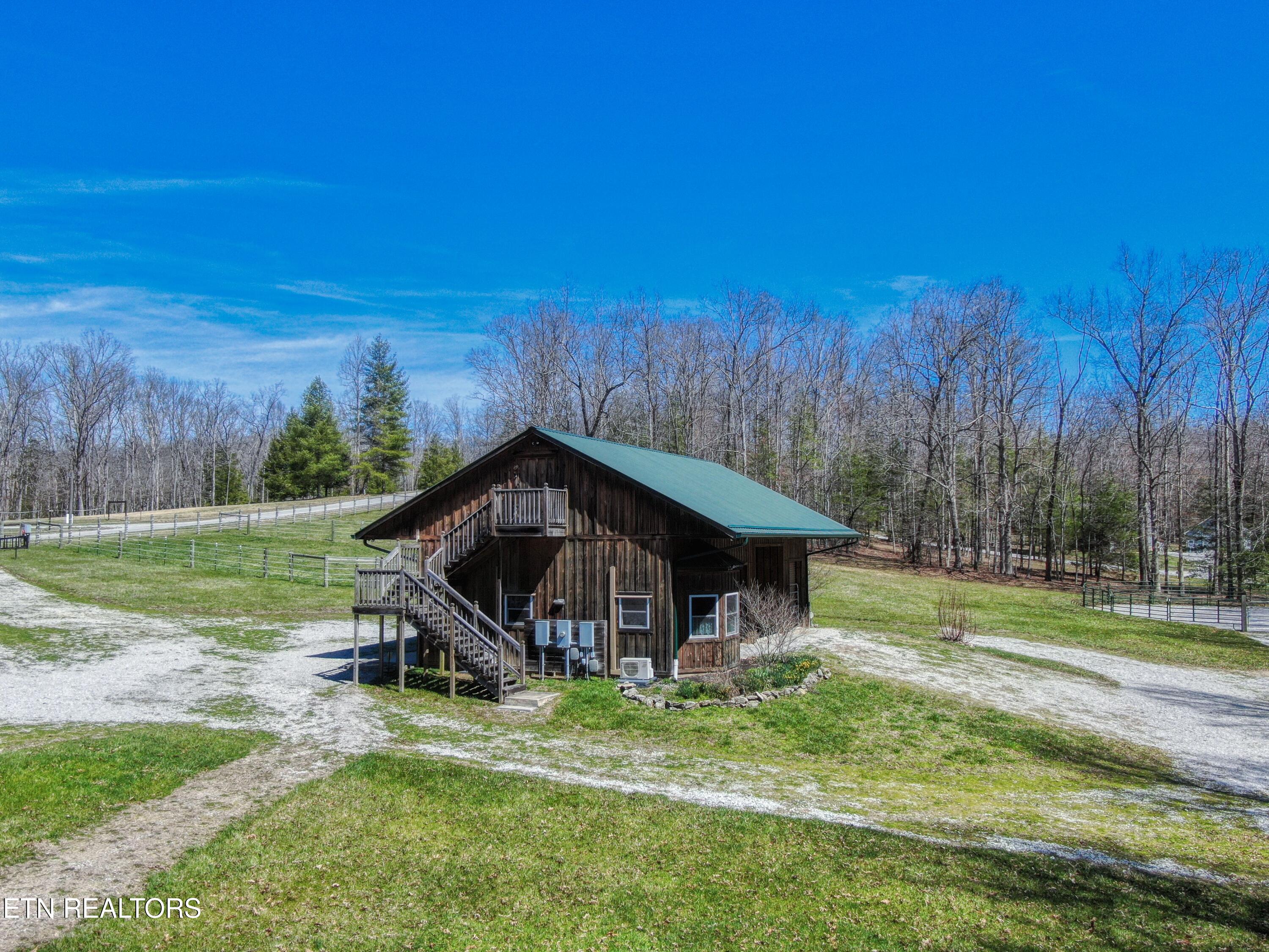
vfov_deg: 44.2
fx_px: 1173
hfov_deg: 56.8
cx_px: 634
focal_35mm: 32
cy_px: 476
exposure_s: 1/1000
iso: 100
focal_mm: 5.5
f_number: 3.1
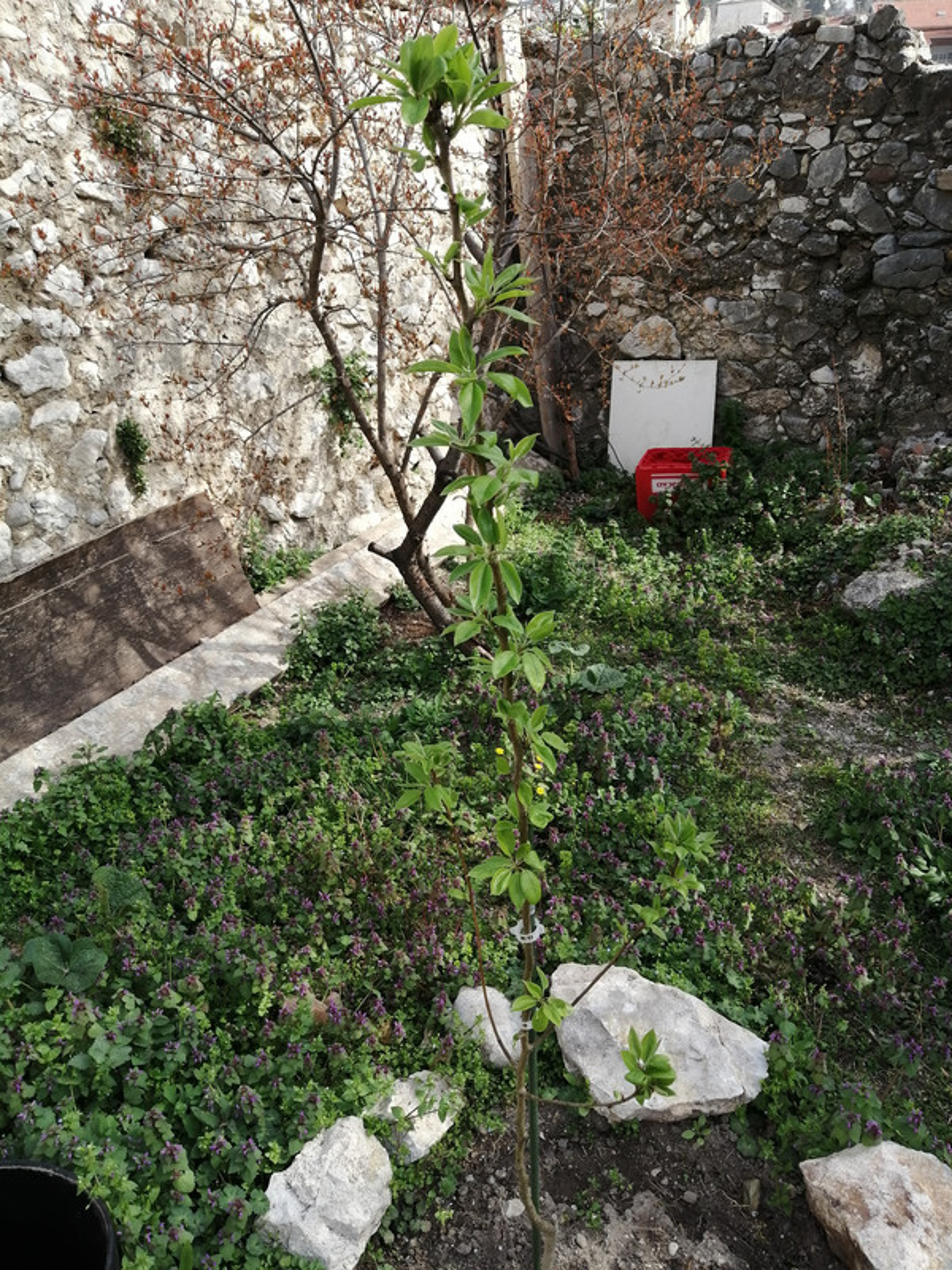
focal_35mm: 27
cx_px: 476
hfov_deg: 51.4
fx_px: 990
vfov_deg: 65.3
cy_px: 635
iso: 50
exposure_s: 1/386
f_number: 1.8
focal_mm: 3.88
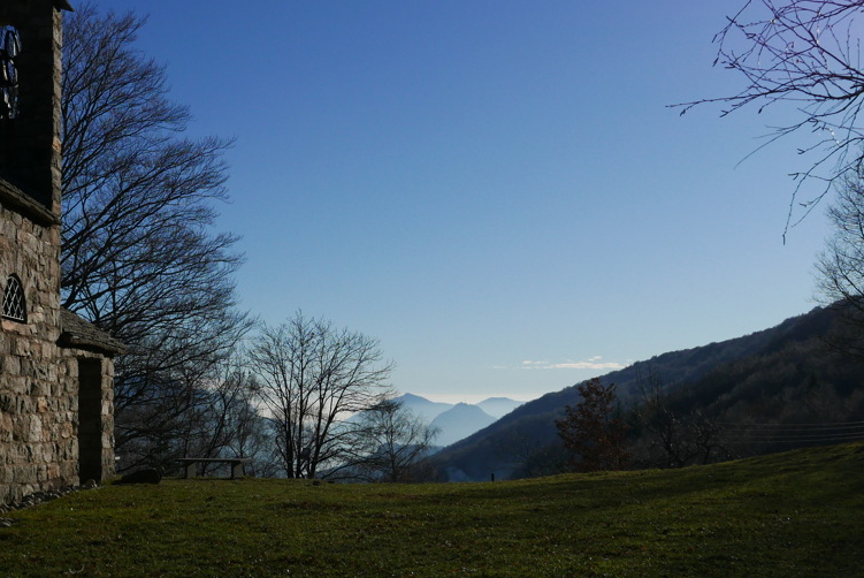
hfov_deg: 38.6
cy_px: 326
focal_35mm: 51
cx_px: 327
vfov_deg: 26.5
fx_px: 1225
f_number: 6.3
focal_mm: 14.4
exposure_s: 1/2000
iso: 200
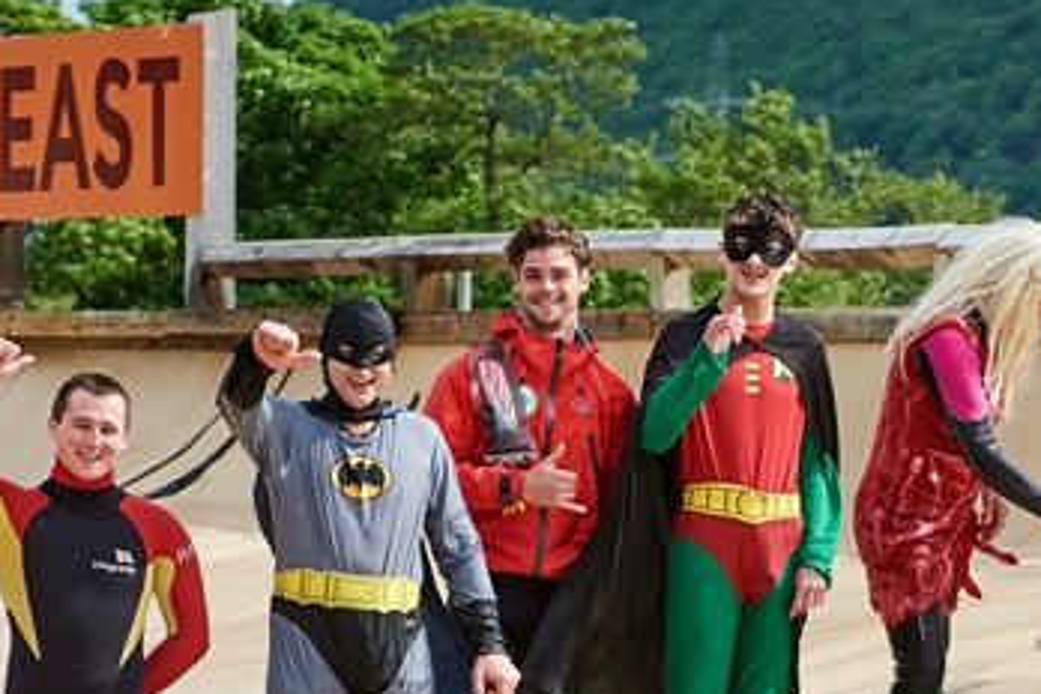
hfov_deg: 5.9
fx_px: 10004
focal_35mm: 346
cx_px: 1010
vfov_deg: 4.0
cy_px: 693
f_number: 9
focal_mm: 100
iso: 500
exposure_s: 1/640
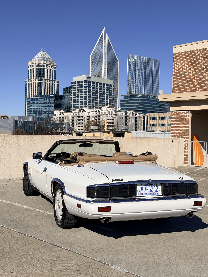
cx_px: 104
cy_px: 138
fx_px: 385
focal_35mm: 48
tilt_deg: -0.4
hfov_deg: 30.3
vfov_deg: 39.7
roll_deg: -1.3
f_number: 1.78
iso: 80
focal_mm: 6.76
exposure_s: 1/11364
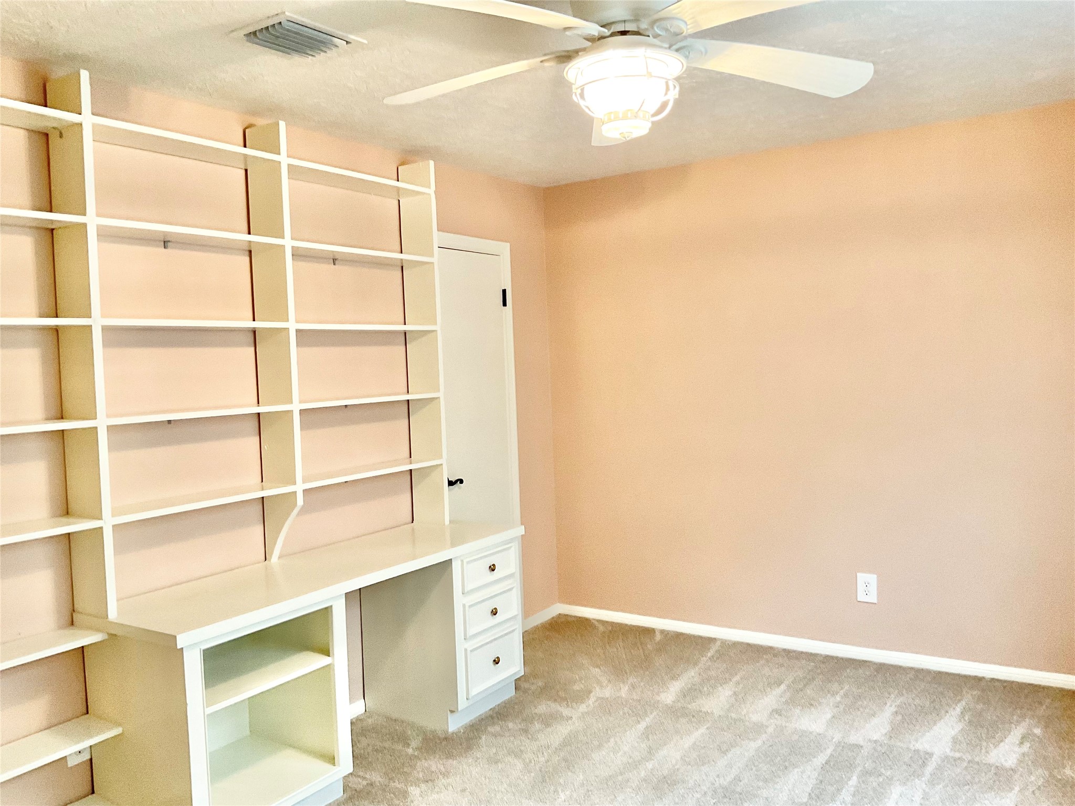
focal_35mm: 29
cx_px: 538
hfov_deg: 61.7
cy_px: 403
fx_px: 901
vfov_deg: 48.2
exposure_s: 1/60
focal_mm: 3
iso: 160
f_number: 1.8
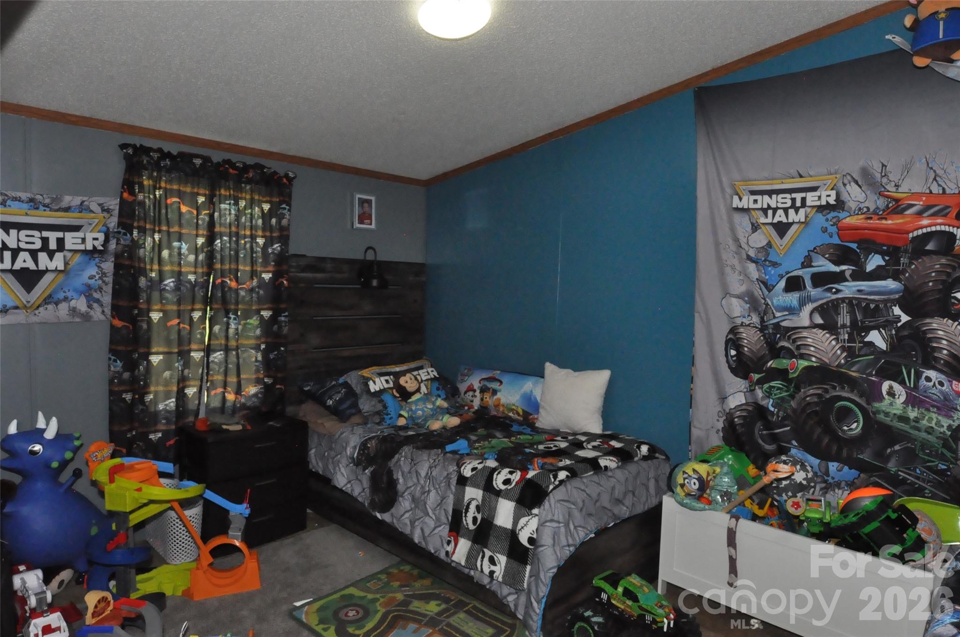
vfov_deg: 59.4
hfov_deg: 81.3
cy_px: 318
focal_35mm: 21
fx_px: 559
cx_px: 480
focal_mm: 14
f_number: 8
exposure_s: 1/60
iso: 3200
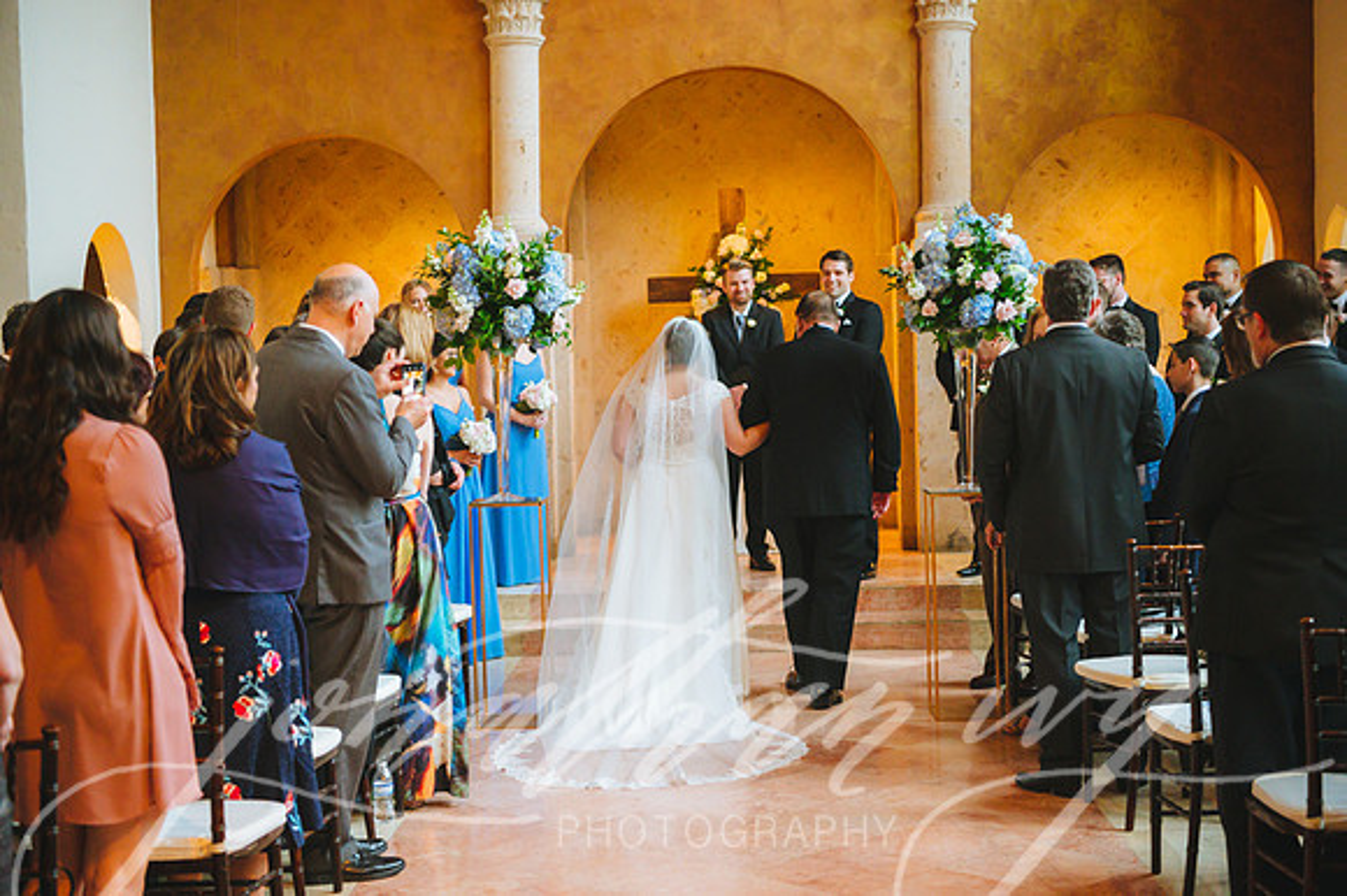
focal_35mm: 50
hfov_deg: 39.6
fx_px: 1870
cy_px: 448
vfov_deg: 27.0
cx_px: 674
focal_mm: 50
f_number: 2.8
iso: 3200
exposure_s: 1/200
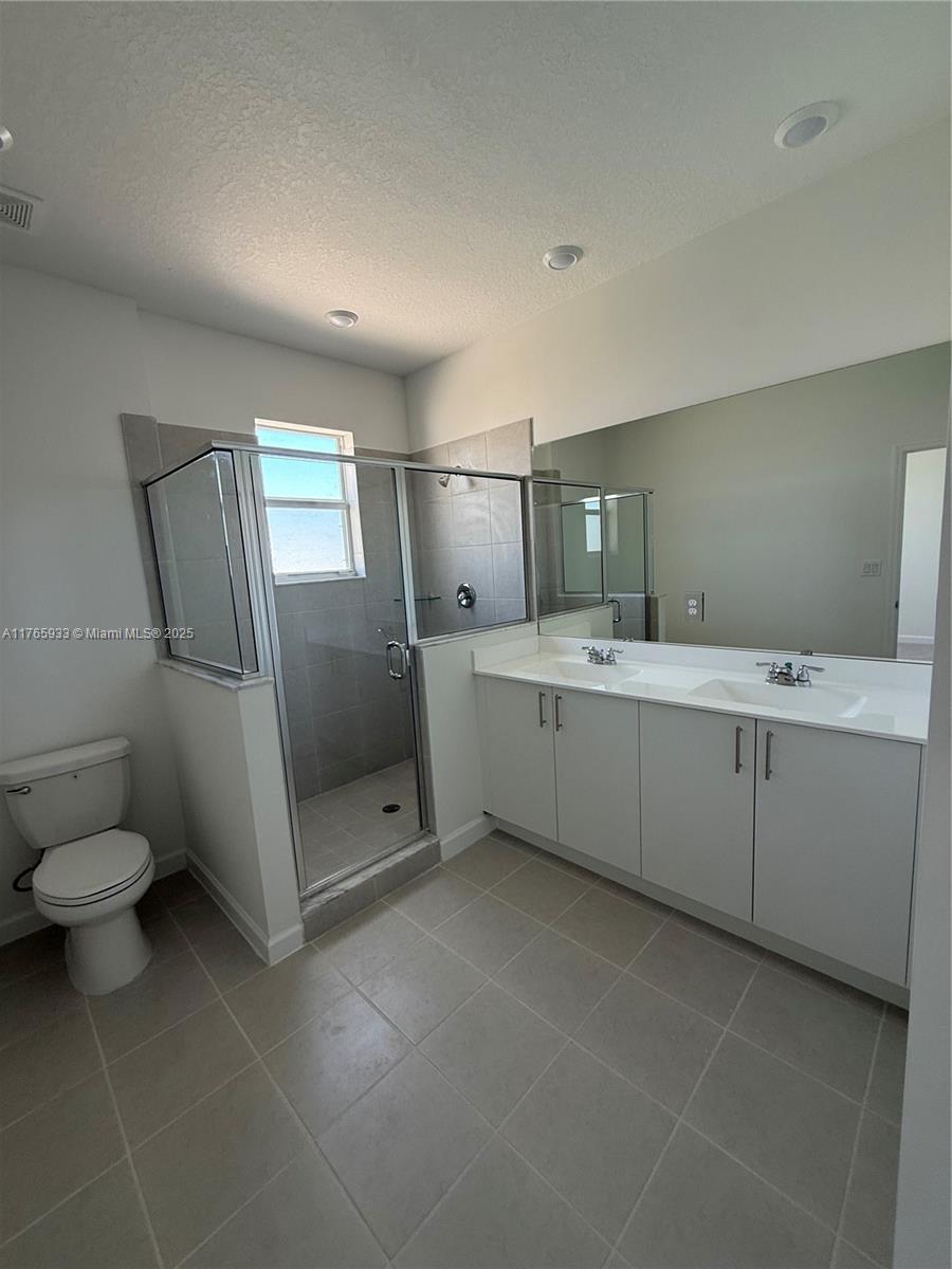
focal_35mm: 14
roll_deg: +3.0
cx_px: 476
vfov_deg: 102.1
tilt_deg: -7.3
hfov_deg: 85.7
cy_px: 634
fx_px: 513
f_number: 2.2
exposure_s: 1/99
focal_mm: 2.22
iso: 100
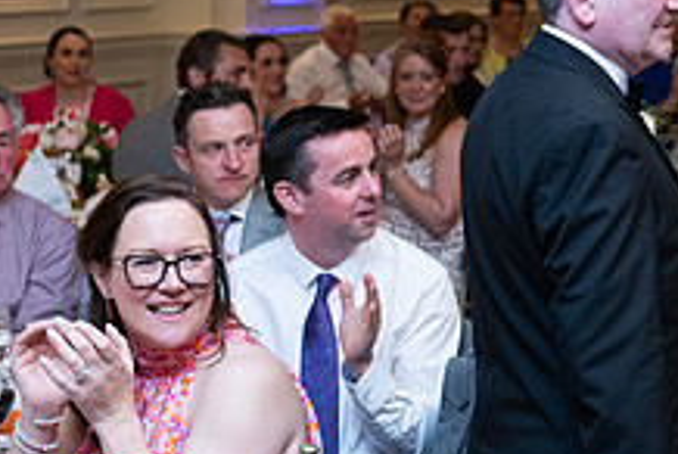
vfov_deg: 11.7
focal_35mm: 117
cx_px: 650
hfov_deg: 17.1
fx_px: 2206
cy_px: 129
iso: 800
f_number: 3.5
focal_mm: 44
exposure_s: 1/160
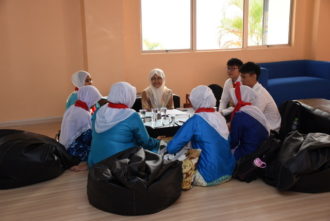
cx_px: 165
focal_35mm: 48
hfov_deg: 41.1
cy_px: 110
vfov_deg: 28.1
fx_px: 440
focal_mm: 32
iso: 500
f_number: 4
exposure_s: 1/125
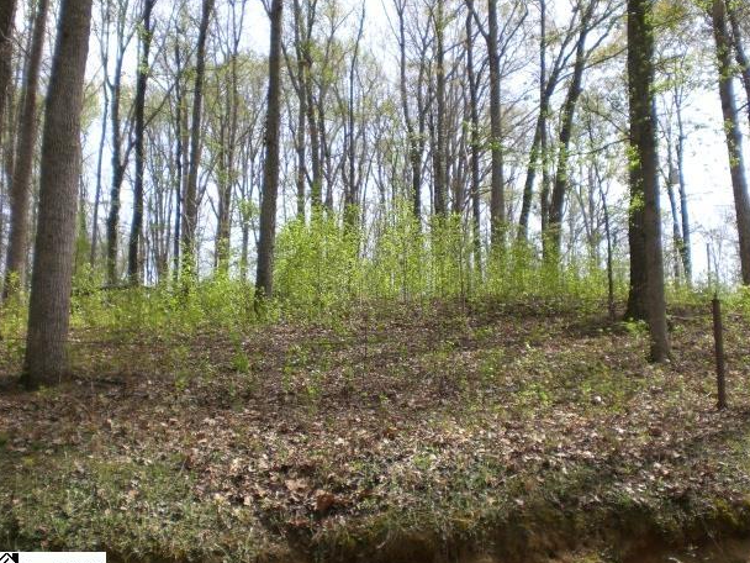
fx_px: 867
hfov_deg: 46.8
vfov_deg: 36.0
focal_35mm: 40
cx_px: 387
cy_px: 293
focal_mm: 6.3
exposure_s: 1/400
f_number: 3.1
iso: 50
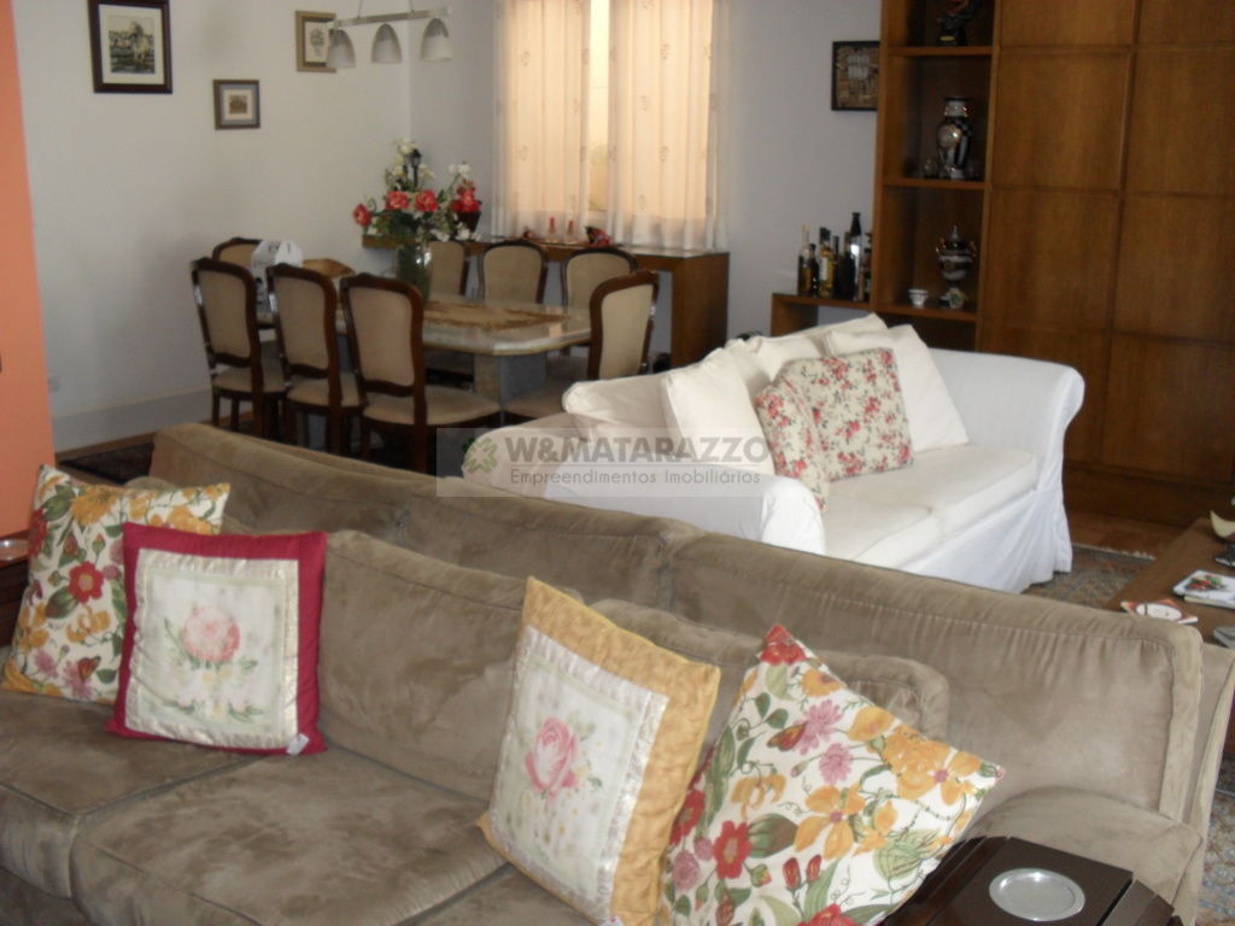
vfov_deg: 40.7
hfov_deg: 52.6
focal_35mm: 35
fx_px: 1249
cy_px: 463
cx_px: 618
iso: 200
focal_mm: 6.3
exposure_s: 1/45
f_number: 3.2
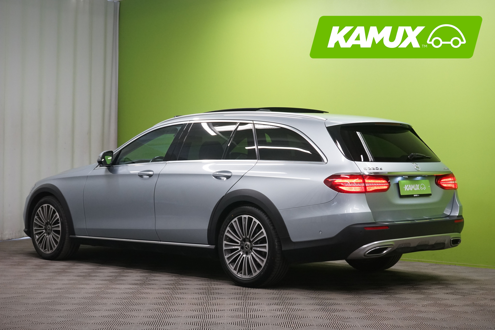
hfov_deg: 31.4
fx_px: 880
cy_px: 165
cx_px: 248
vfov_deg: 21.2
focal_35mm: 64
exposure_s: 1/25
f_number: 9
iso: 2000
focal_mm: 64
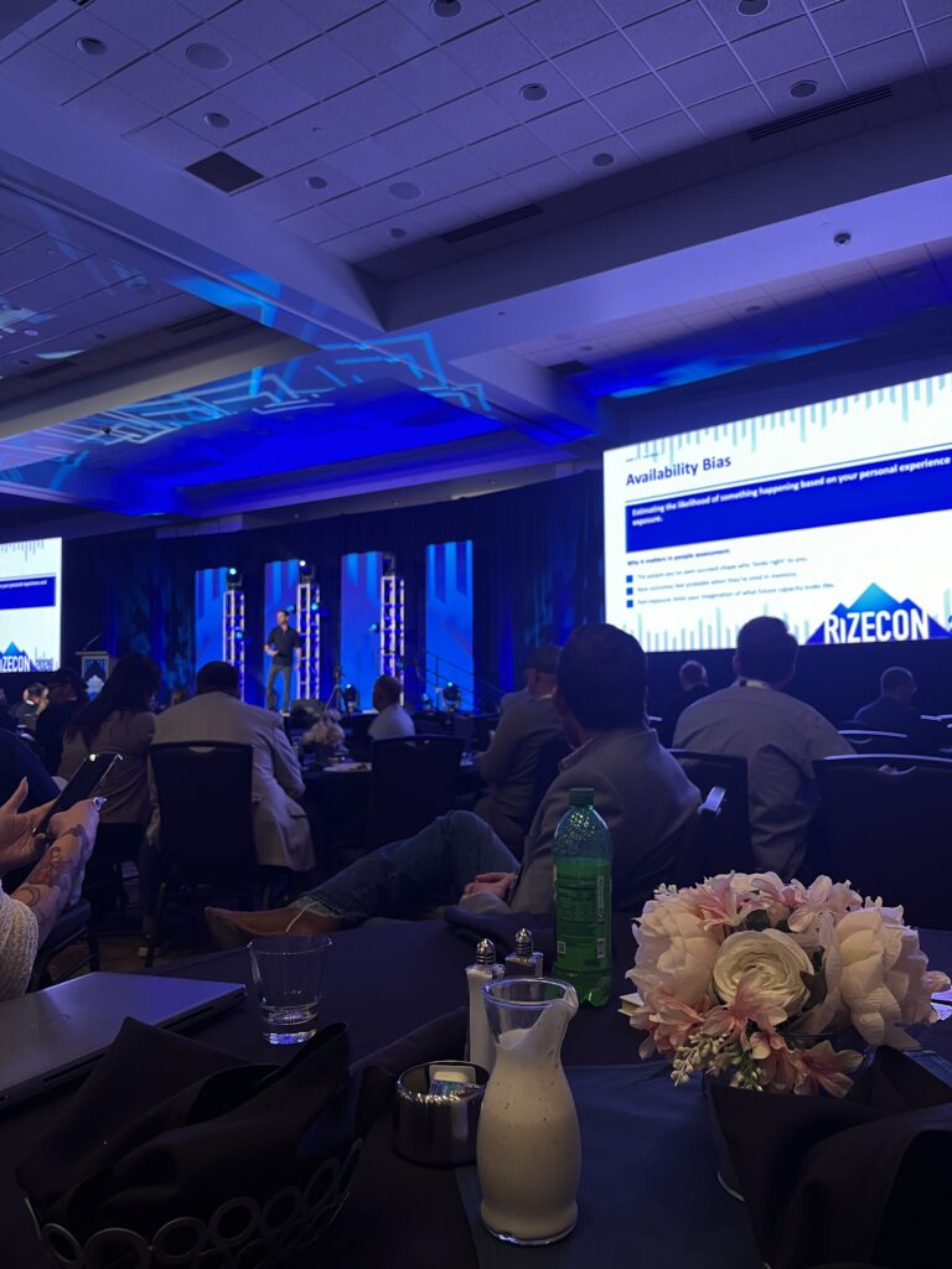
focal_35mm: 26
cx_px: 476
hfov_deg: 53.1
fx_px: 953
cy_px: 634
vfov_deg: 67.3
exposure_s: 1/60
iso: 200
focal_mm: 5.1
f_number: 1.6
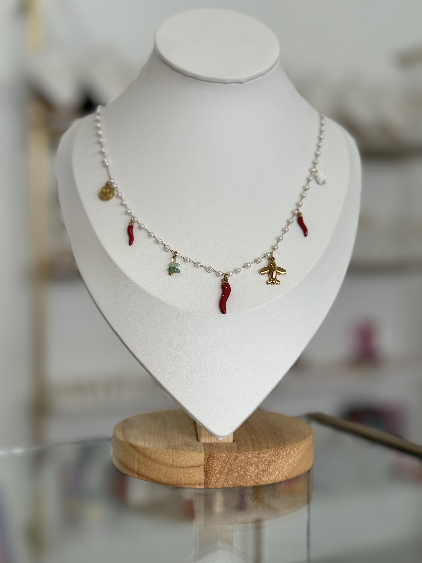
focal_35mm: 48
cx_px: 211
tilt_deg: -3.3
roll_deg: +0.2
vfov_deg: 39.7
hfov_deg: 30.3
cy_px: 282
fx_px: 780
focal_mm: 6.76
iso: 50
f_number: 1.78
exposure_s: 1/121
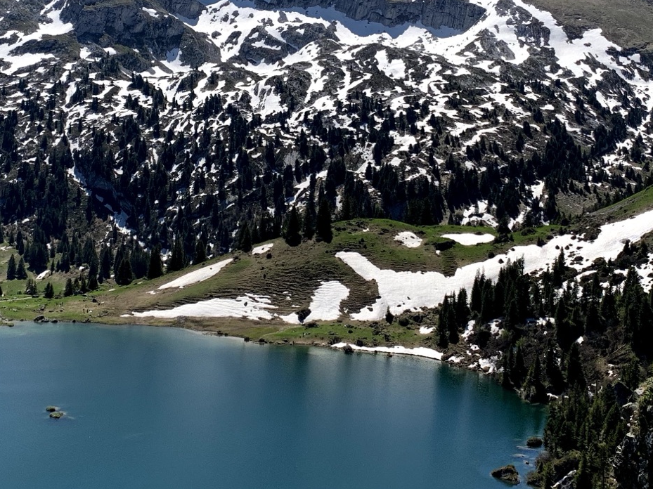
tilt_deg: +2.2
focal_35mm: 56
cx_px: 274
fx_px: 1056
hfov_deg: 34.3
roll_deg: -2.5
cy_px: 100
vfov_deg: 25.6
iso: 25
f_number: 1.8
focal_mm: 4.25
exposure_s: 1/2681
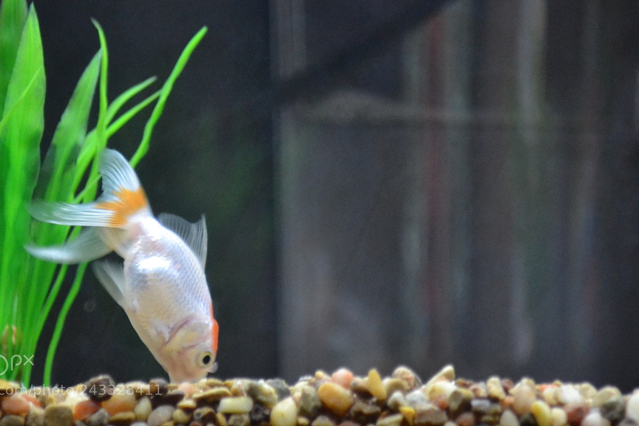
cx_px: 291
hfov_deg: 5.6
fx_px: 6513
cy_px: 178
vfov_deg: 3.7
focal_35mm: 367
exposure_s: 1/30
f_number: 5.6
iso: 3200
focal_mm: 210
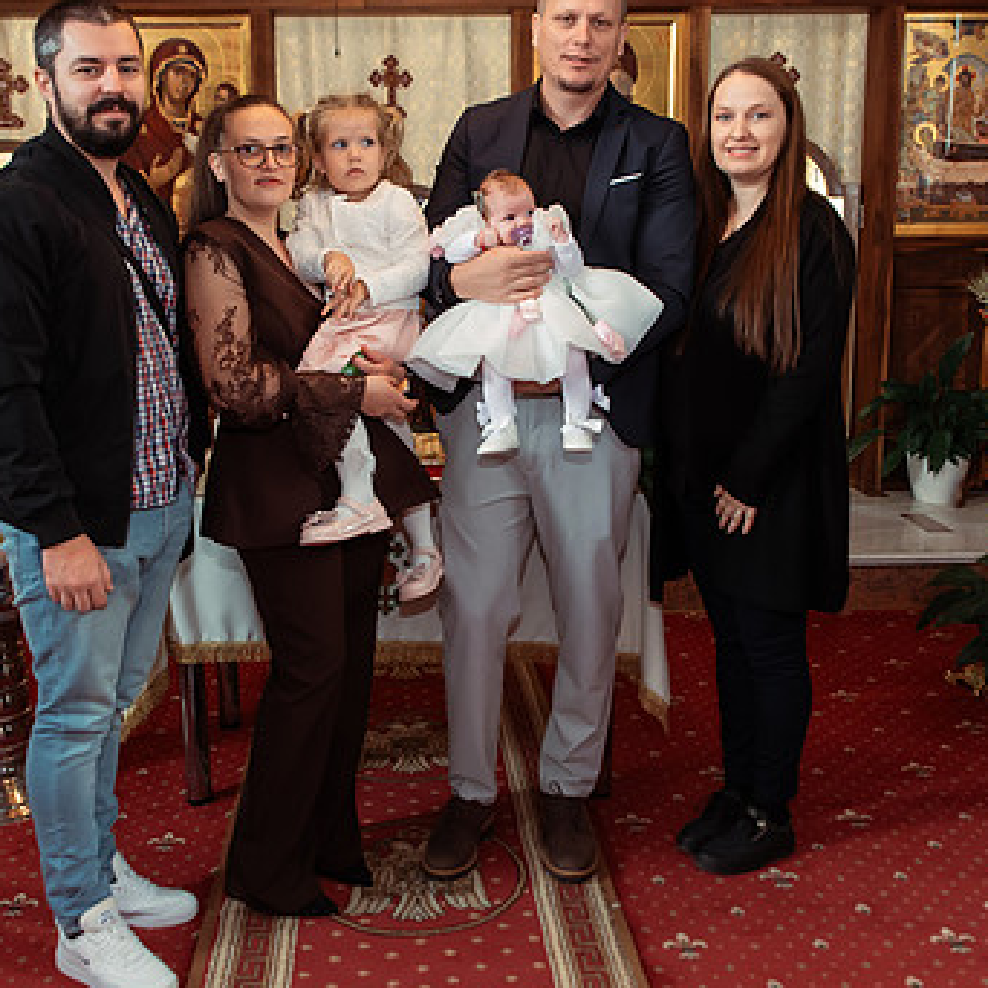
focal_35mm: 39
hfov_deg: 42.8
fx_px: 1259
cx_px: 431
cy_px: 394
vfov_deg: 42.6
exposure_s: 1/250
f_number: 3.5
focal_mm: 24
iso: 3200
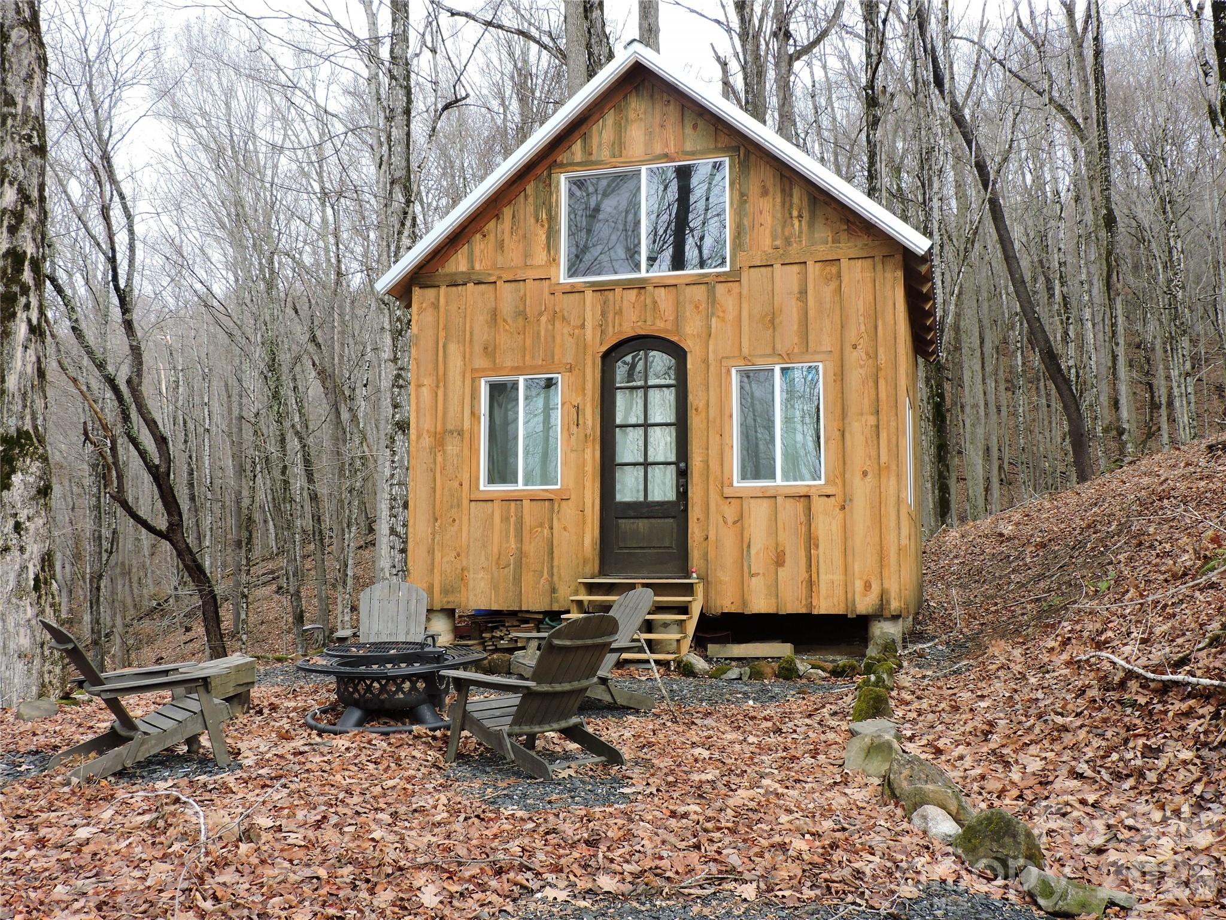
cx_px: 613
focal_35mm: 33
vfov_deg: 42.9
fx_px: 1169
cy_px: 460
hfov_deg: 55.4
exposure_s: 1/250
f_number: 3.2
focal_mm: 5.9
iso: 100
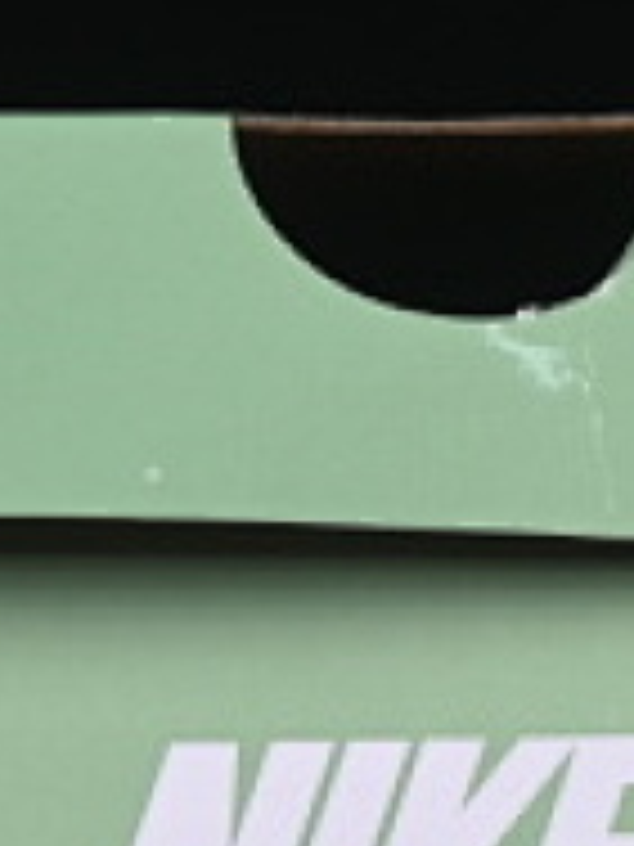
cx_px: 414
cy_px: 477
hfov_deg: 3.6
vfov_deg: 4.8
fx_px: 10110
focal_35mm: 414
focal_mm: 50
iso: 160
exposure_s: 1/100
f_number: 8
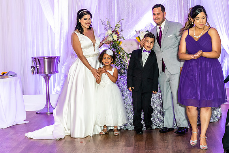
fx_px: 527
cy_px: 76
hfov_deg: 24.5
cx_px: 111
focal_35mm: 83
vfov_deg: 16.5
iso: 1600
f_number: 4
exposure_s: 1/125
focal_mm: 55
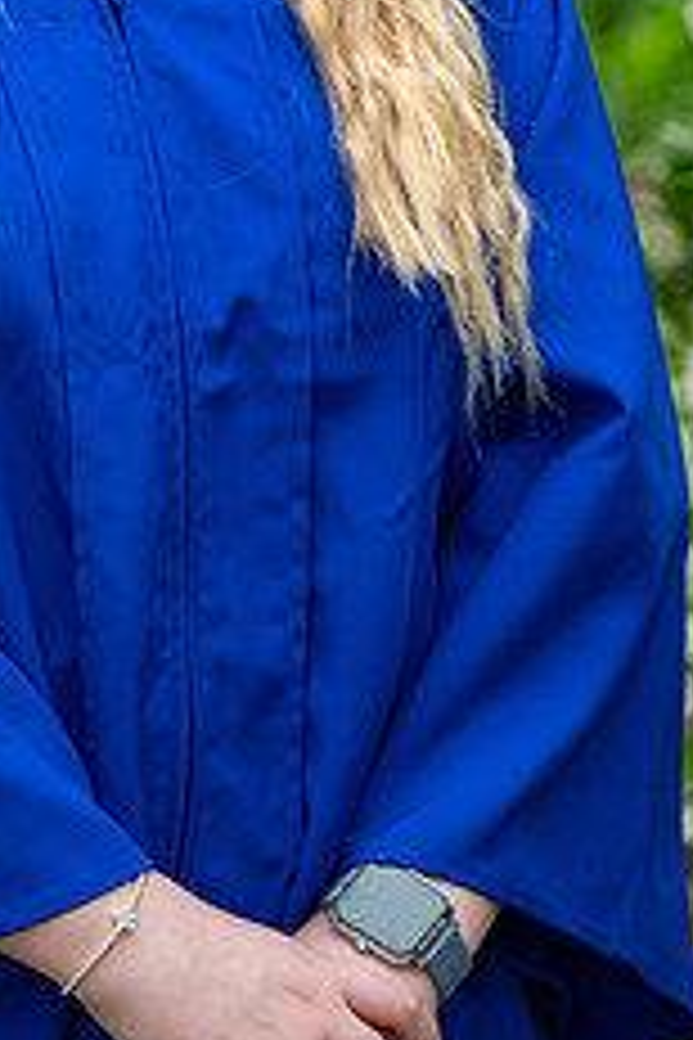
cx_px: 166
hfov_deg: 3.4
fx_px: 11809
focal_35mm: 409
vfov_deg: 5.0
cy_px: 86
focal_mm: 140
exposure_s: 1/400
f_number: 4.5
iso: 250
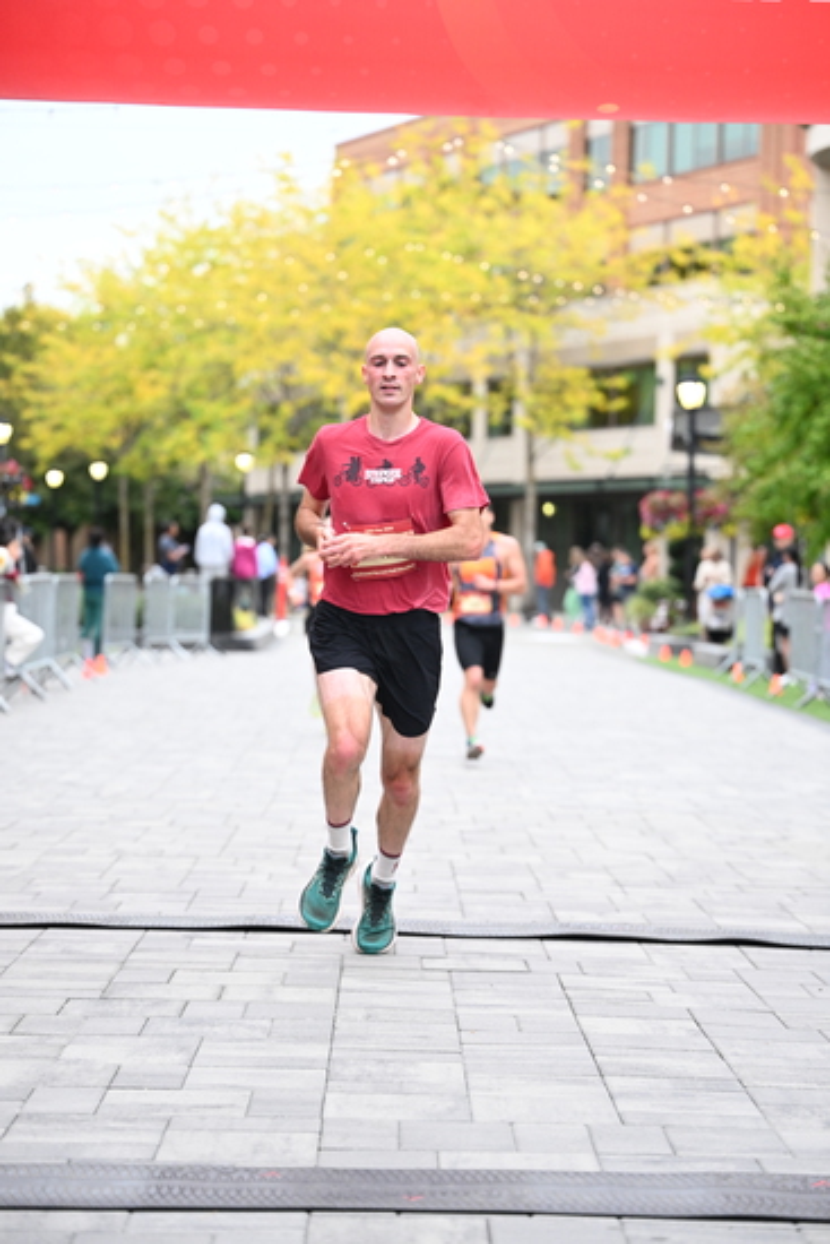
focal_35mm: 89
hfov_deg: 15.4
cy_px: 622
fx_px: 3076
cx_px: 415
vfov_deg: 22.9
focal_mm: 89
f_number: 2.8
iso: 1600
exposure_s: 1/800
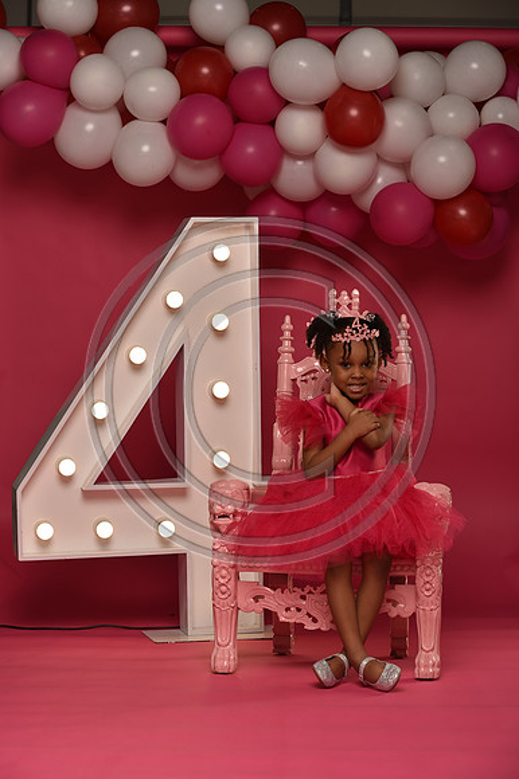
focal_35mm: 80
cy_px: 390
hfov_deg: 17.0
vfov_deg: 25.4
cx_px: 260
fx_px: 1732
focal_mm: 80
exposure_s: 1/160
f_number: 5.6
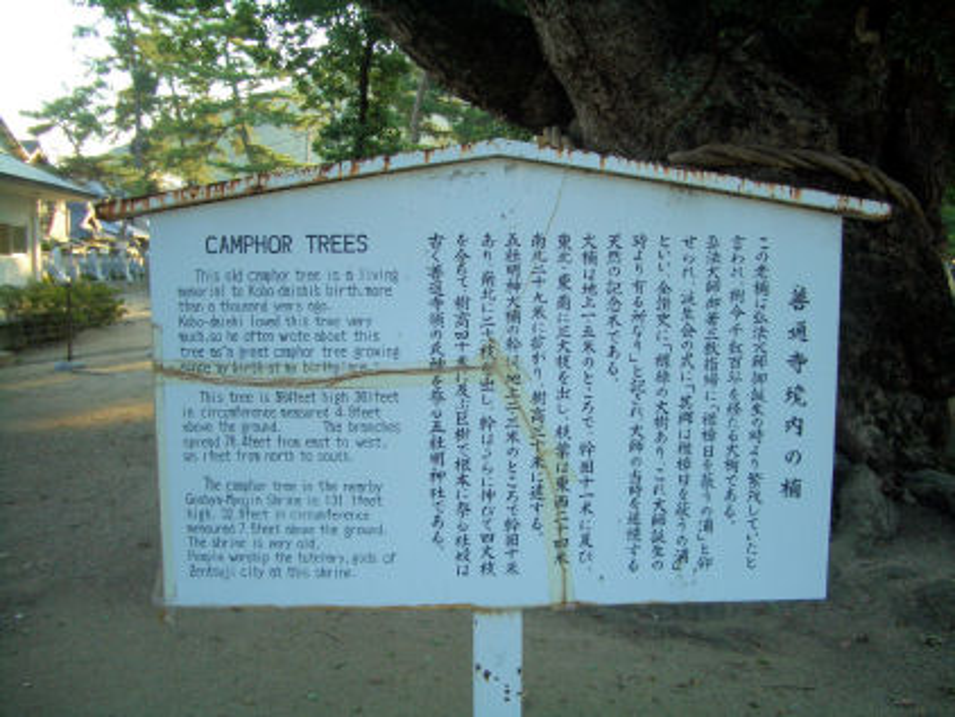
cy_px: 358
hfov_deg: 52.6
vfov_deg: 40.7
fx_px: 966
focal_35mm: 35
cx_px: 478
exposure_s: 1/125
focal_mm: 5.8
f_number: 2.6
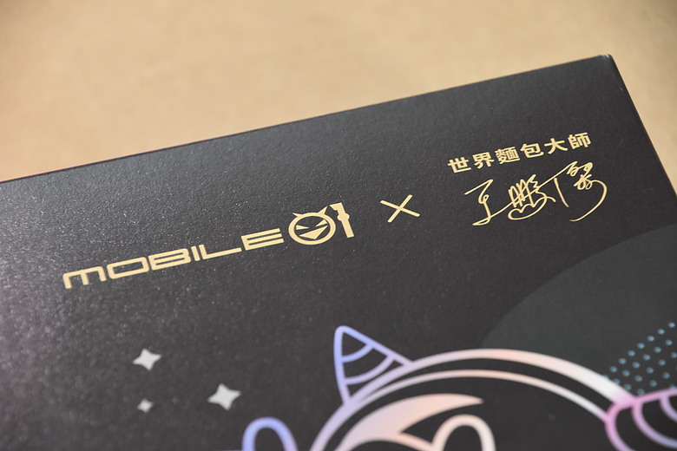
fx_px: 3526
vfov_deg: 7.3
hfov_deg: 11.0
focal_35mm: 188
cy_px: 226
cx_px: 338
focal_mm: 125
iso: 1600
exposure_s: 1/100
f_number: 6.3
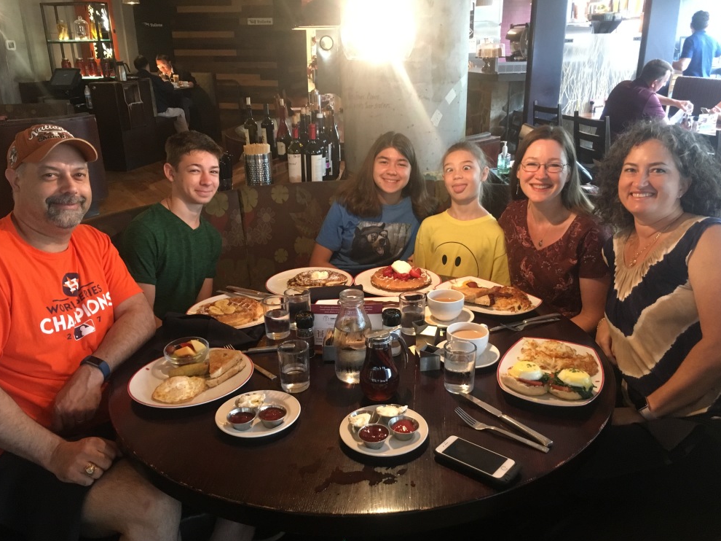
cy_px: 279
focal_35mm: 30
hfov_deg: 60.0
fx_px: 625
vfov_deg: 46.8
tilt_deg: -21.1
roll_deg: +1.1
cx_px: 365
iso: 200
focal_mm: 4.15
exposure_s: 1/15
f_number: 2.2
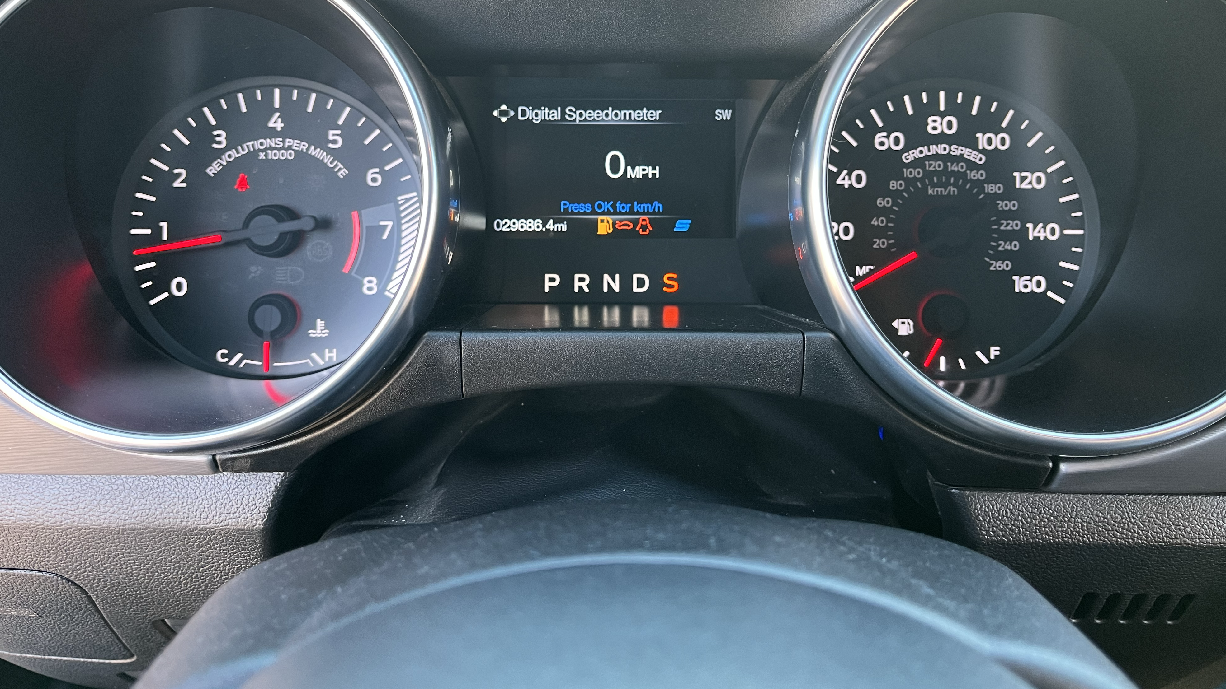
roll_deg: -1.6
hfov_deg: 66.1
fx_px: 943
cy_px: 239
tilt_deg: -20.9
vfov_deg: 39.8
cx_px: 621
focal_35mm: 29
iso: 125
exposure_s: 1/60
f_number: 1.6
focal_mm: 5.1
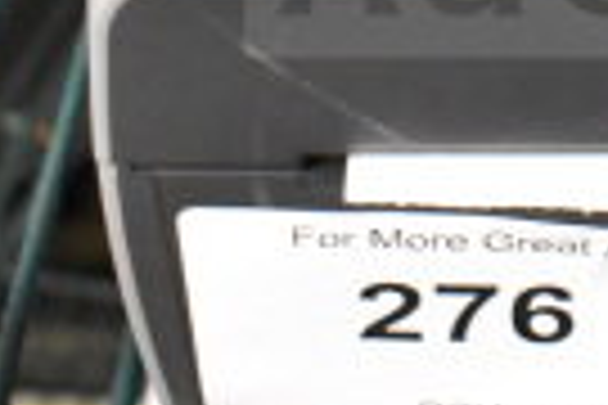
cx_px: 748
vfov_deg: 9.6
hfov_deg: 14.6
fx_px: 2297
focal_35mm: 136
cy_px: -299
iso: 5600
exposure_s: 1/30
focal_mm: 20
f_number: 3.8
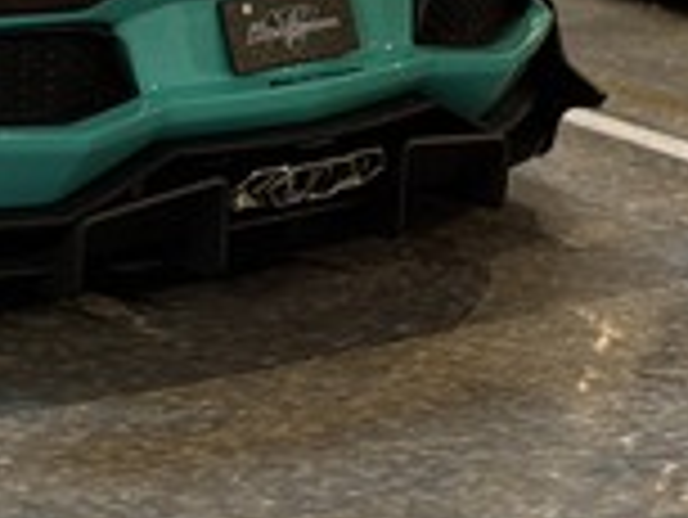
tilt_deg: -6.8
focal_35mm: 244
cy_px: -475
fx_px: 4853
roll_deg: +1.3
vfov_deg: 6.0
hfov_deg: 8.1
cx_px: 117
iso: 200
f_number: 1.78
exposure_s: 1/40
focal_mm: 6.76
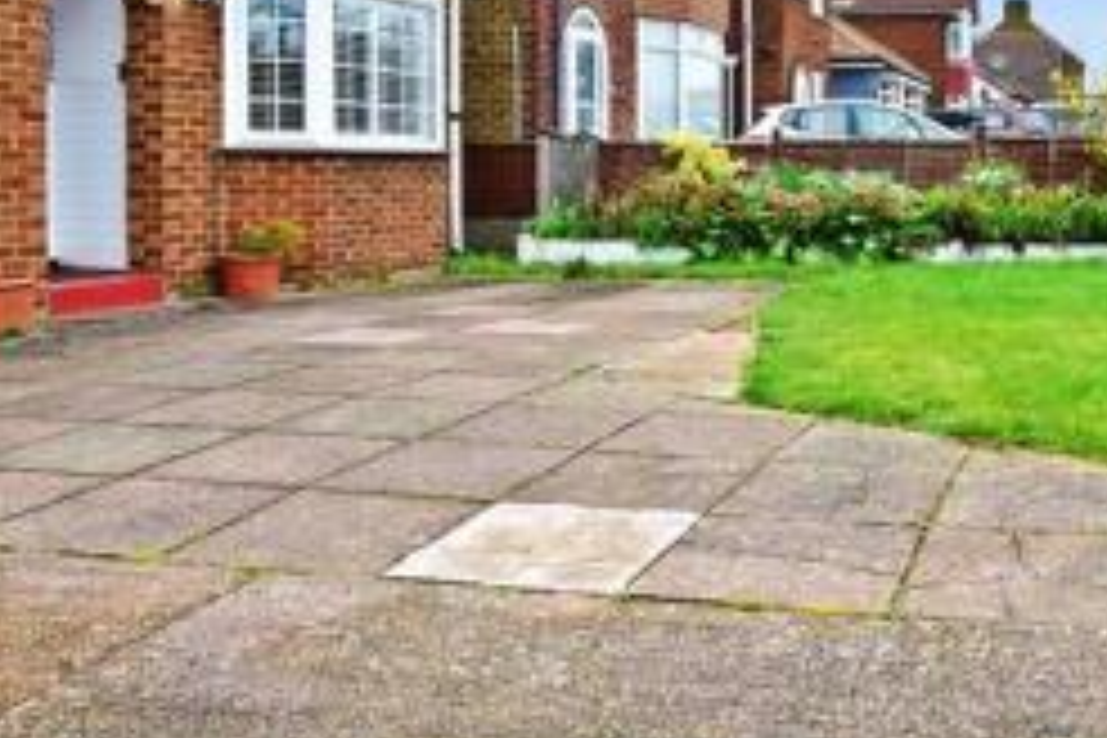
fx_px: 1230
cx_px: 891
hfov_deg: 45.9
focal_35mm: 40
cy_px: 196
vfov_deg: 32.8
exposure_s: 1/320
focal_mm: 10
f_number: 9
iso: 400
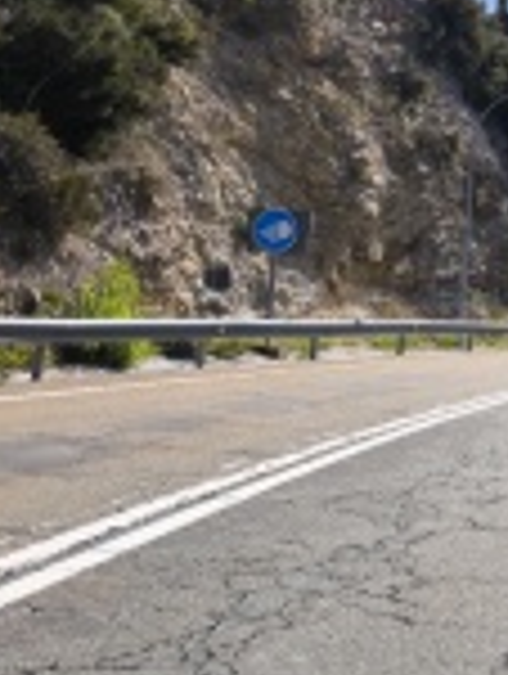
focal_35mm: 64
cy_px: 284
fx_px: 1249
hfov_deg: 19.7
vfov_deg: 30.2
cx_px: 778
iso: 50
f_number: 1.9
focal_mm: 6.92
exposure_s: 1/2790
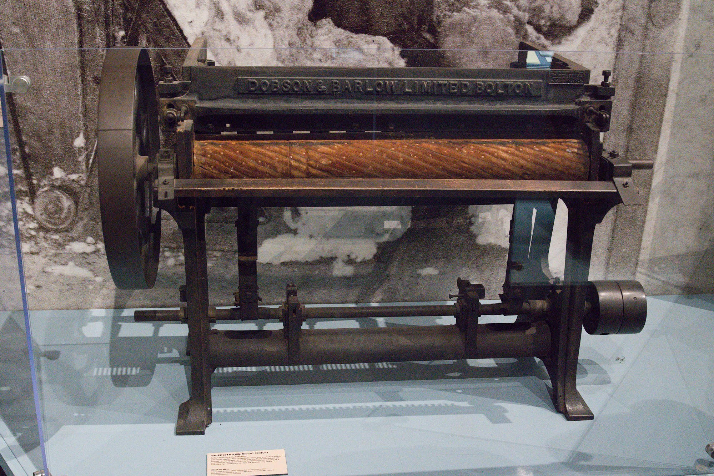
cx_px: 357
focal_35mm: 35
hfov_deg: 54.4
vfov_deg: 37.9
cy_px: 238
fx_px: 694
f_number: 7.1
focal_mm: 35
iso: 10000
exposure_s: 1/80
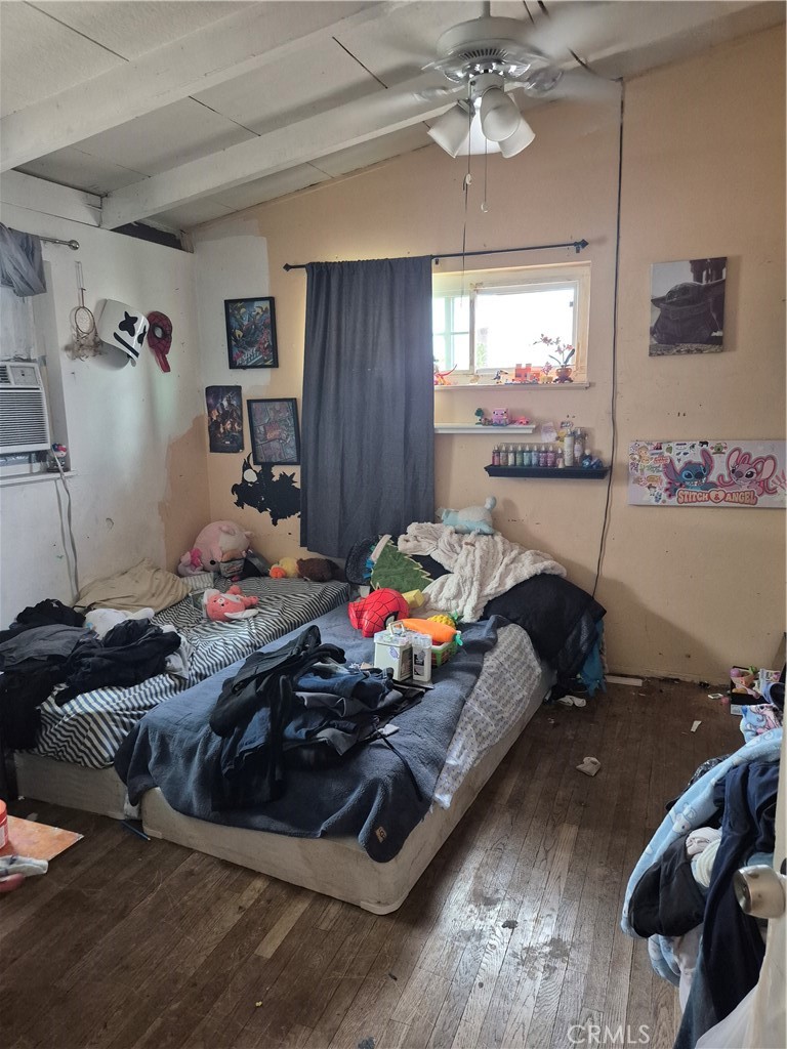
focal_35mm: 23
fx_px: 697
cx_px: 394
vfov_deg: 73.9
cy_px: 524
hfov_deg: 58.9
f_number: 1.8
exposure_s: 1/60
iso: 1000
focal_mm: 5.4
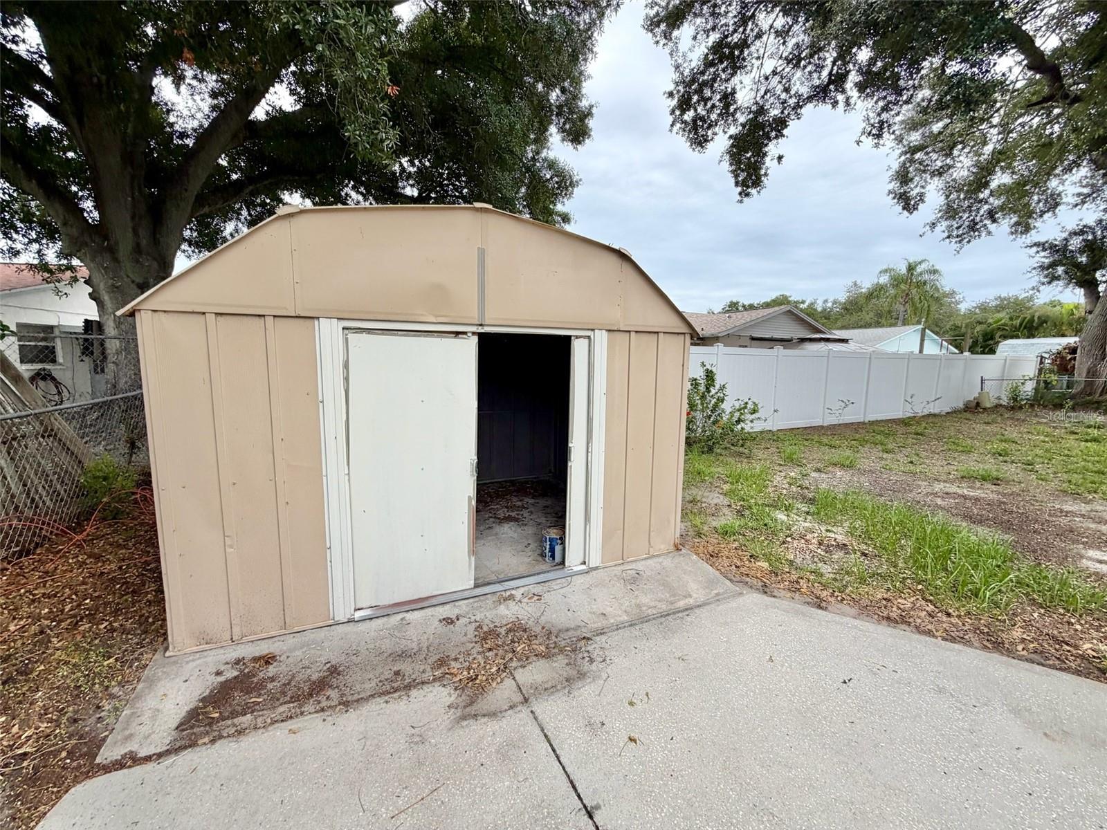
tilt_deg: -5.9
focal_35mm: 14
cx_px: 554
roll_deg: -1.8
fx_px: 448
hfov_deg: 102.1
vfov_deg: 85.7
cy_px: 415
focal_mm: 2.22
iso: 50
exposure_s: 1/502
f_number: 2.2
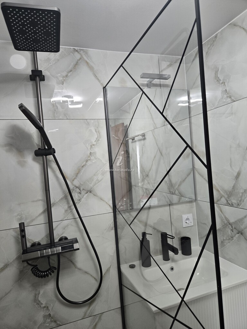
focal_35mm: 23
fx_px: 219
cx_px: 124
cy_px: 164
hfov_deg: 58.9
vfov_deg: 73.9
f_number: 1.8
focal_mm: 5.4
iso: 200
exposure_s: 1/100
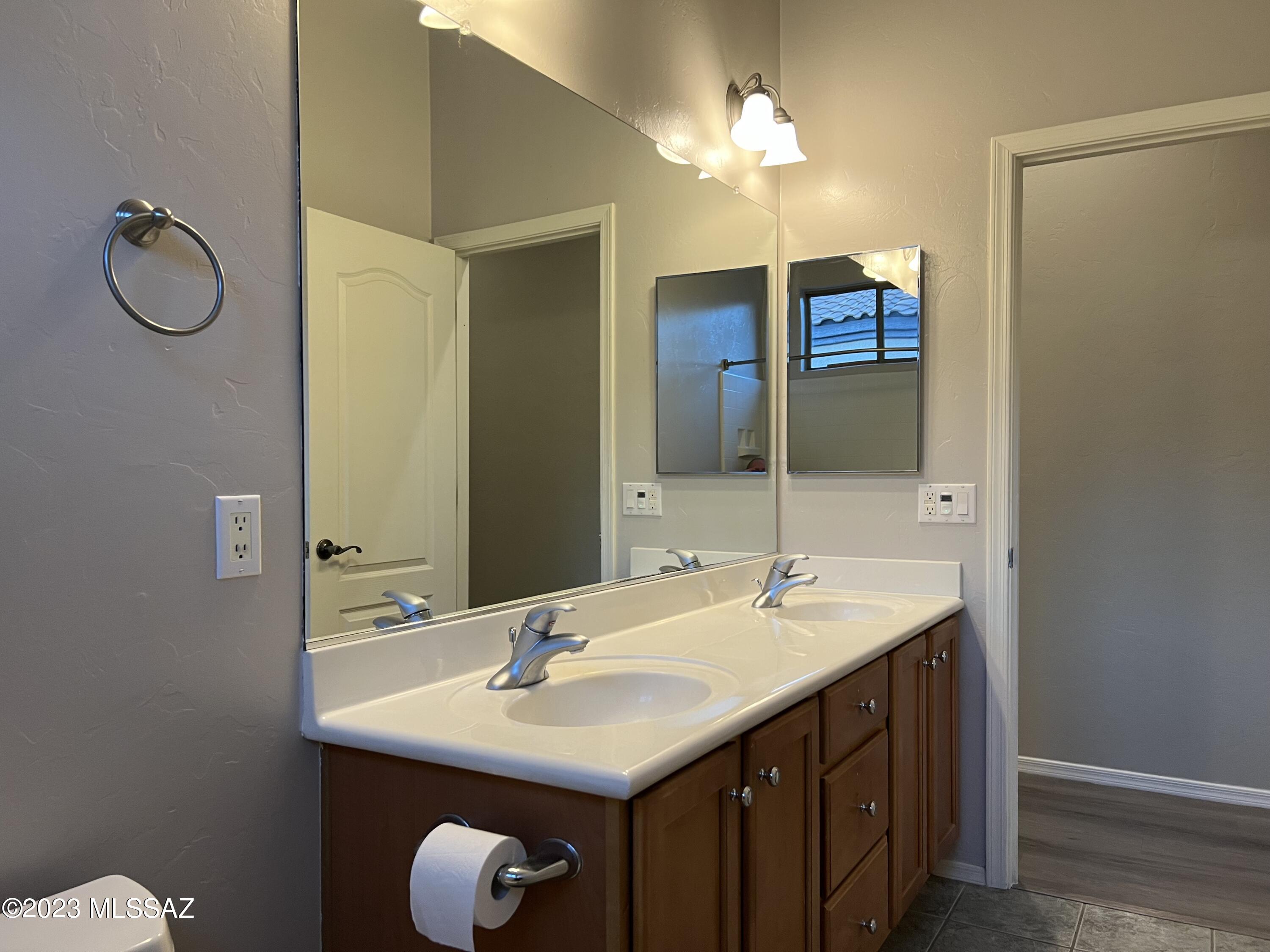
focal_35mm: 26
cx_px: 635
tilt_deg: -2.3
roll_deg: -0.5
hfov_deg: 67.3
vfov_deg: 53.1
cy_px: 476
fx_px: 954
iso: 80
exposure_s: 1/60
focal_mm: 5.7
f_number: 1.5
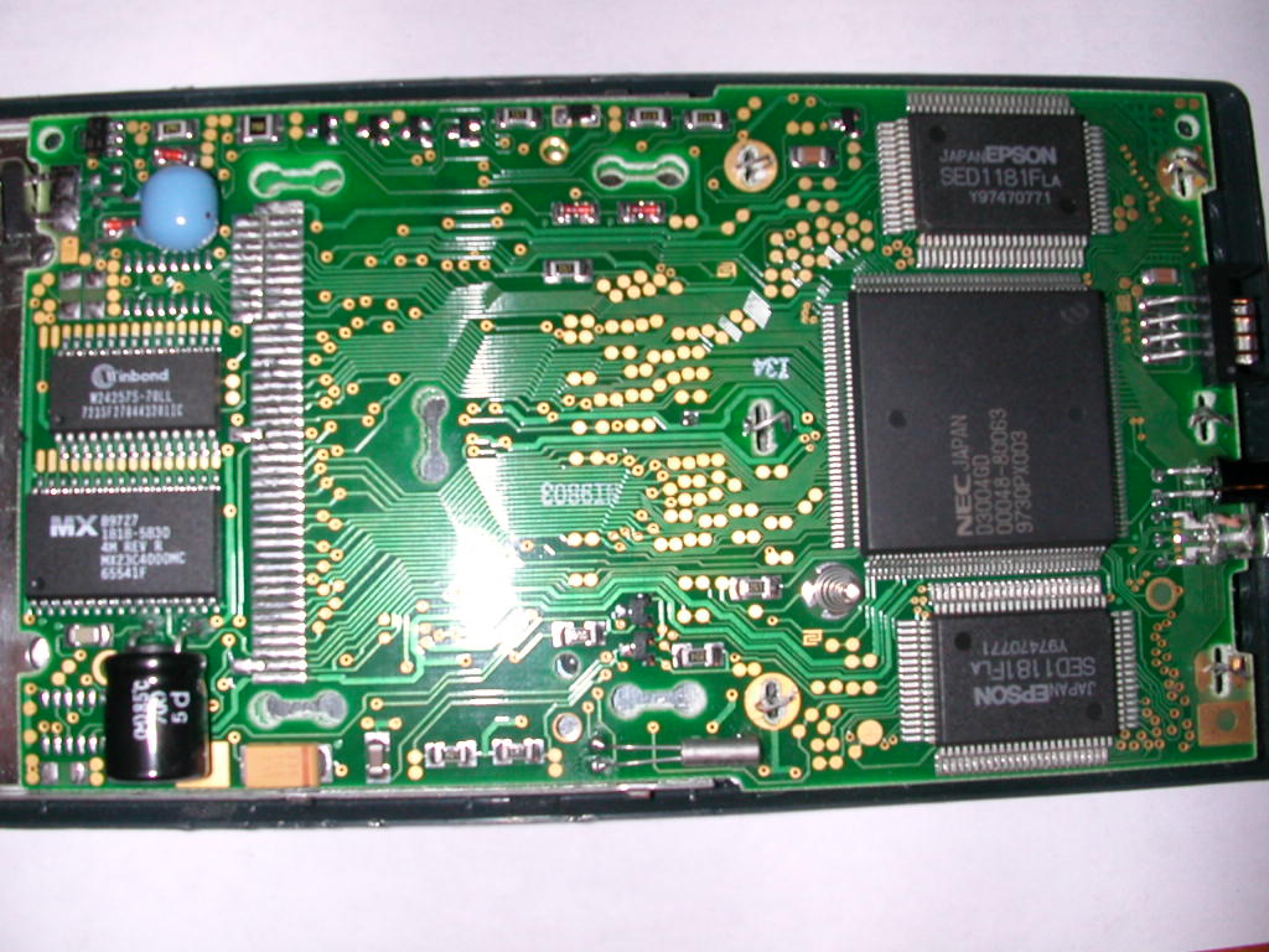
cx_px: 634
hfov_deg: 50.1
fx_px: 1356
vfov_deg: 38.7
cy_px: 476
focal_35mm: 37
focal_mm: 5.6
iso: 100
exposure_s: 1/59.9
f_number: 4.5
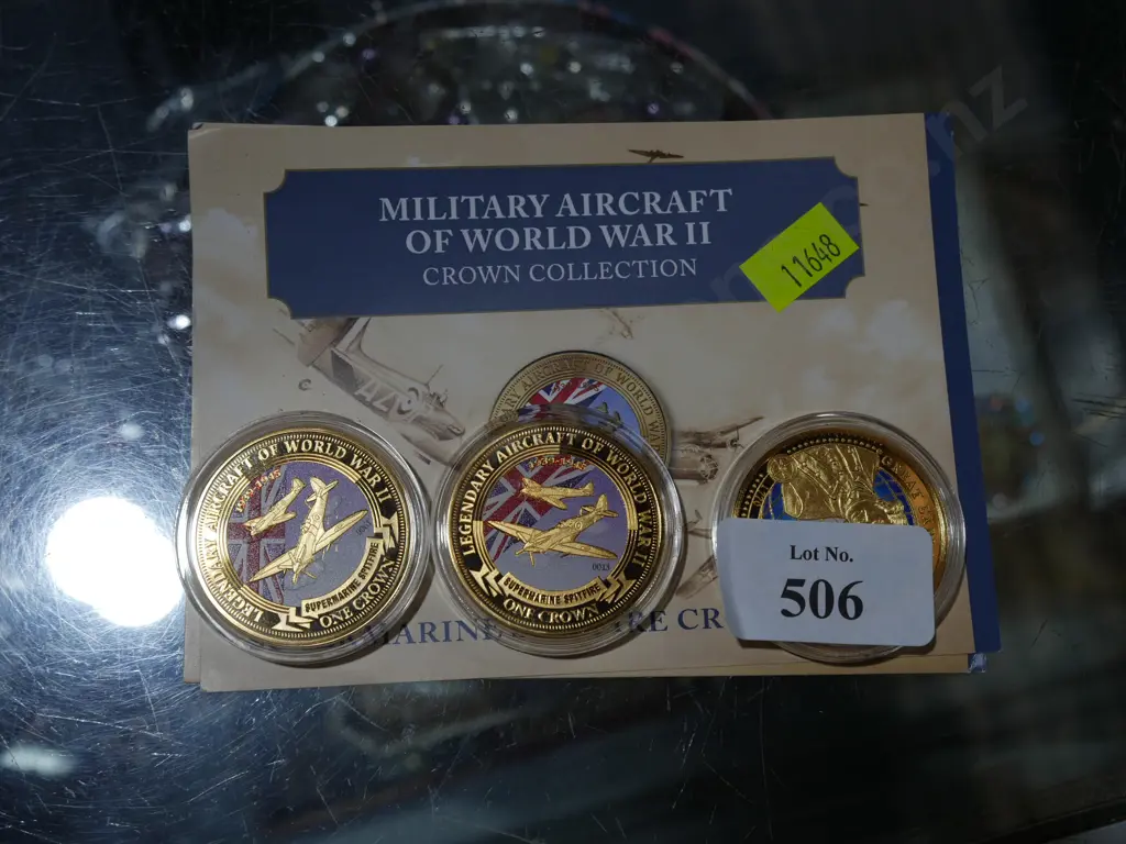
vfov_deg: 29.1
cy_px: 422
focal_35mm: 50
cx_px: 563
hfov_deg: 38.2
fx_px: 1626
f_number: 6.3
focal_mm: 25
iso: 200
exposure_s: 1/160
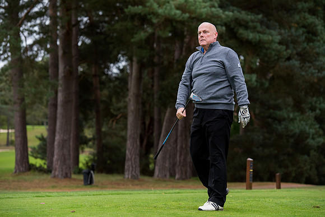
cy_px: 108
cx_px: 162
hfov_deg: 17.6
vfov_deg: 11.8
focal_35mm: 116
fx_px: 1047
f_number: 4
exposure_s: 1/1000
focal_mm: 116
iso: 800
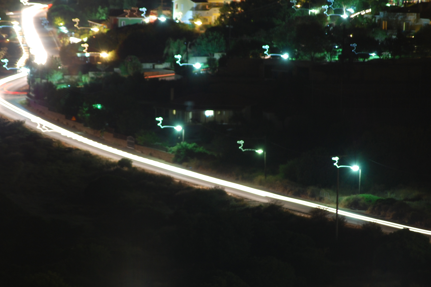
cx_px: 197
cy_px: 153
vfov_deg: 5.2
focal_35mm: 266
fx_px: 3177
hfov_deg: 7.8
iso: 200
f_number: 5.3
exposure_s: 30
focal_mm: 145
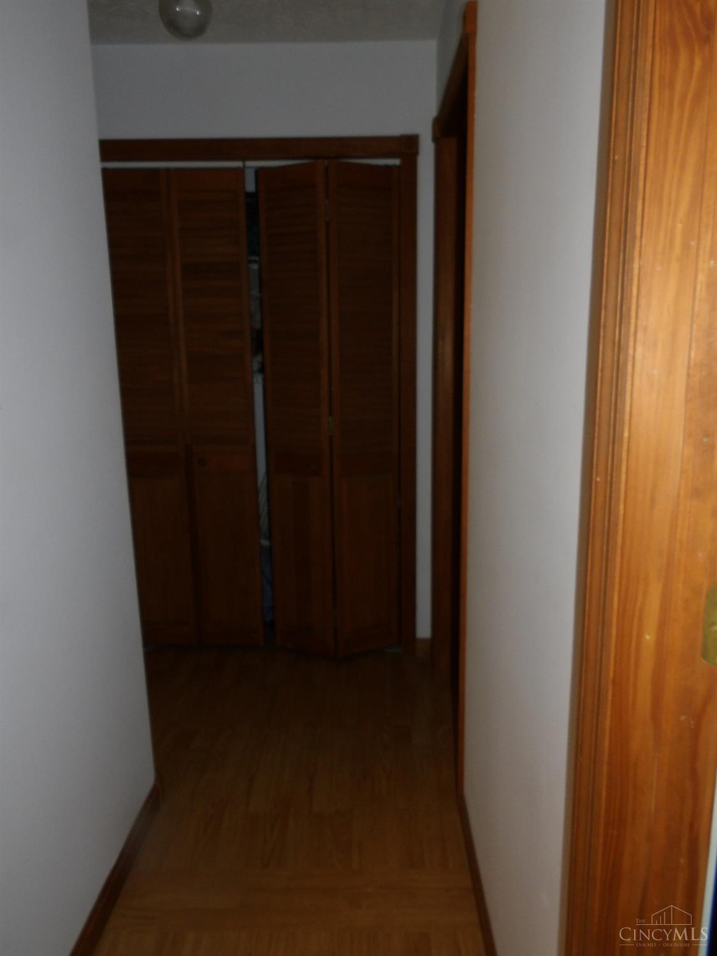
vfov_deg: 73.9
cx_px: 358
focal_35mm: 23
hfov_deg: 58.9
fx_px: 635
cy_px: 478
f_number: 4.1
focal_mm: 4.2
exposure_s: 1/30
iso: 200
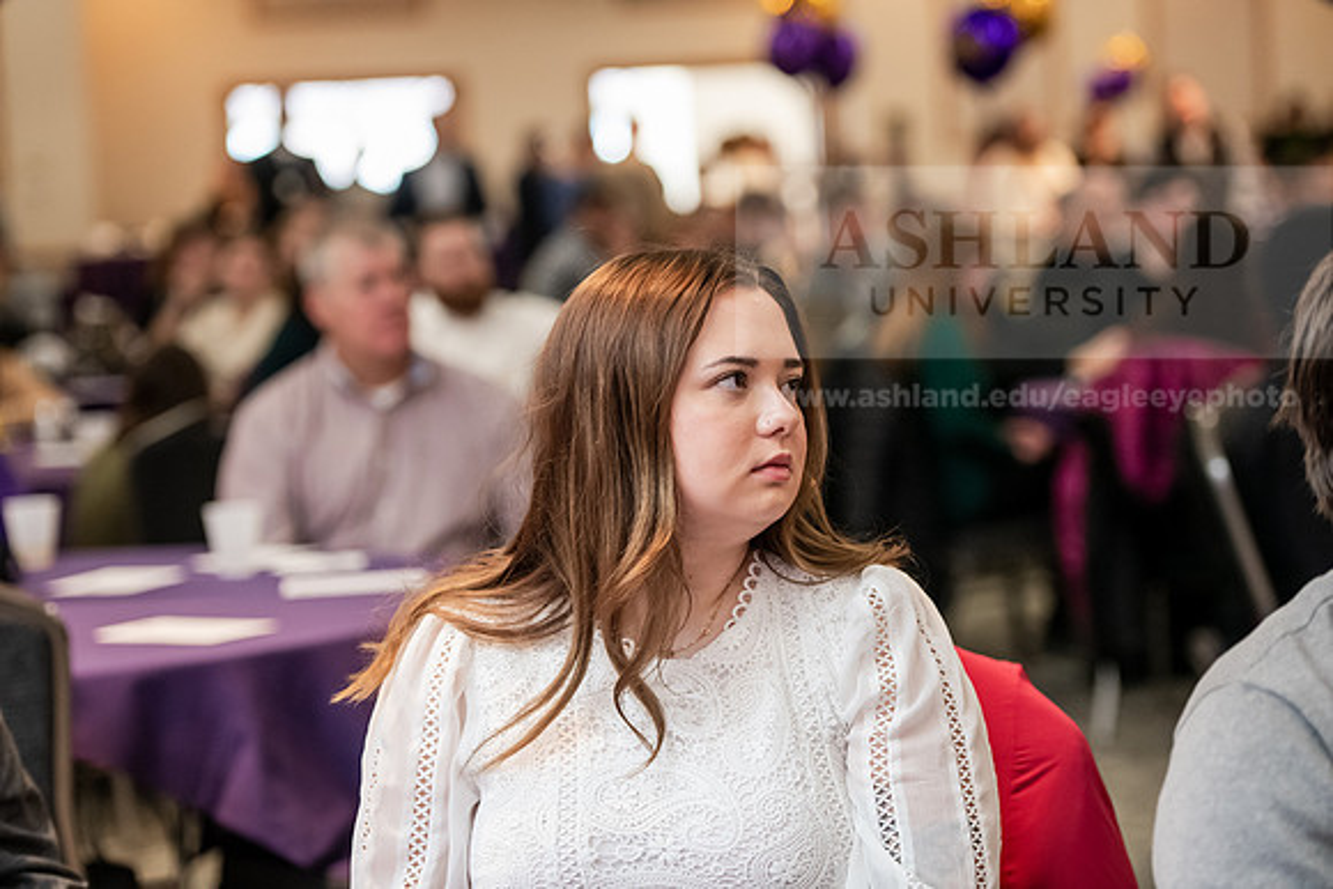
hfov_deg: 20.0
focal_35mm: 102
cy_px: 444
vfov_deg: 13.4
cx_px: 666
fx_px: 3778
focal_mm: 102
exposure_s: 1/200
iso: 2500
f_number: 3.2
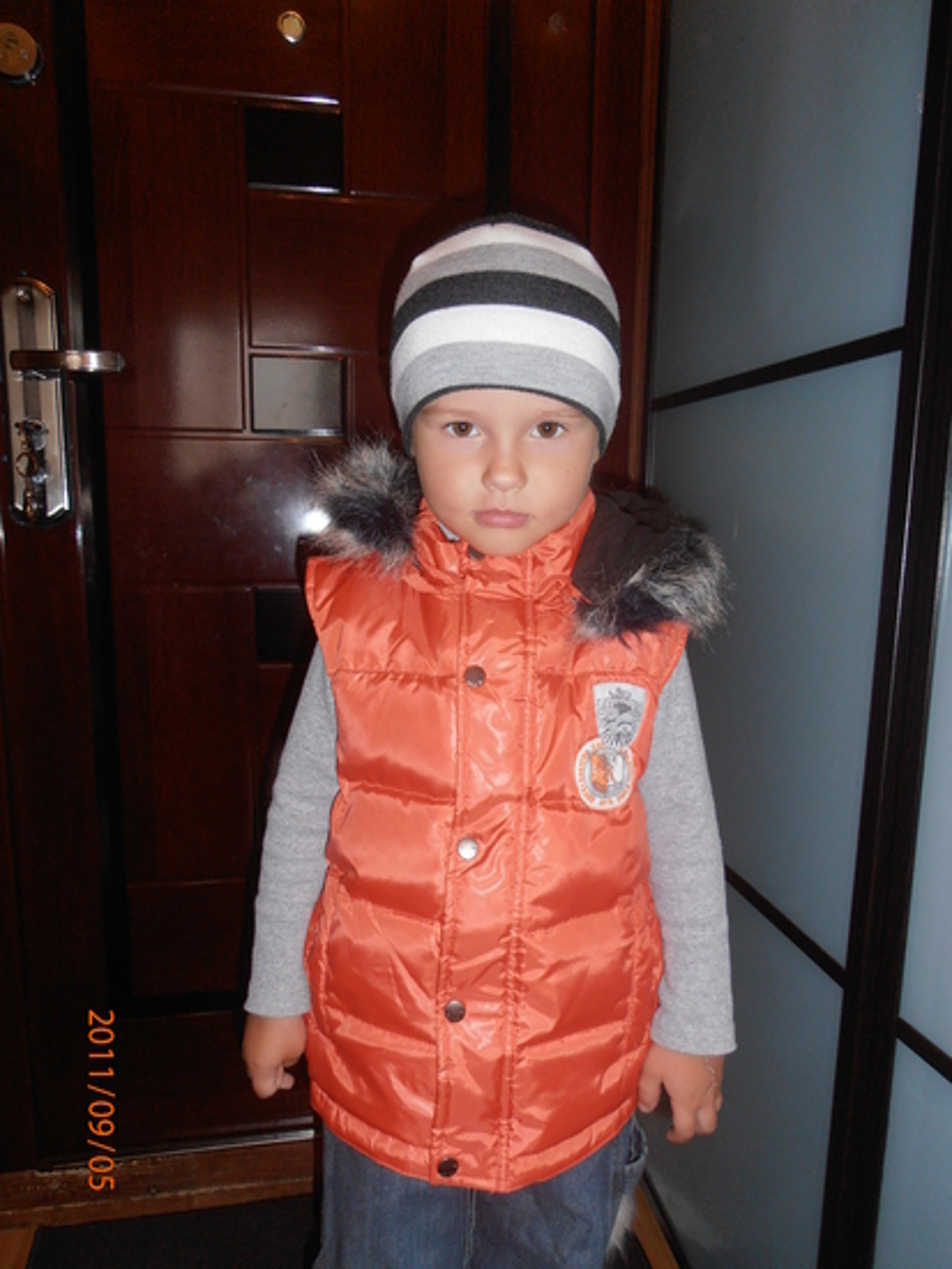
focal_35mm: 24
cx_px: 476
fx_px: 879
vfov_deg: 71.6
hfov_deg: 56.9
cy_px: 634
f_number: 3
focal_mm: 4.2
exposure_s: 1/30
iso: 125
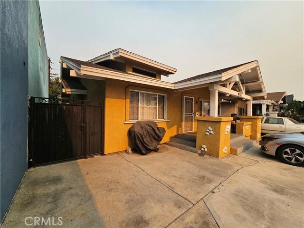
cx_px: 152
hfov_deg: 106.2
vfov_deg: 89.9
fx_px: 114
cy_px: 114
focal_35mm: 13
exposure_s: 1/1525
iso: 50
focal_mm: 2.2
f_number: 2.2
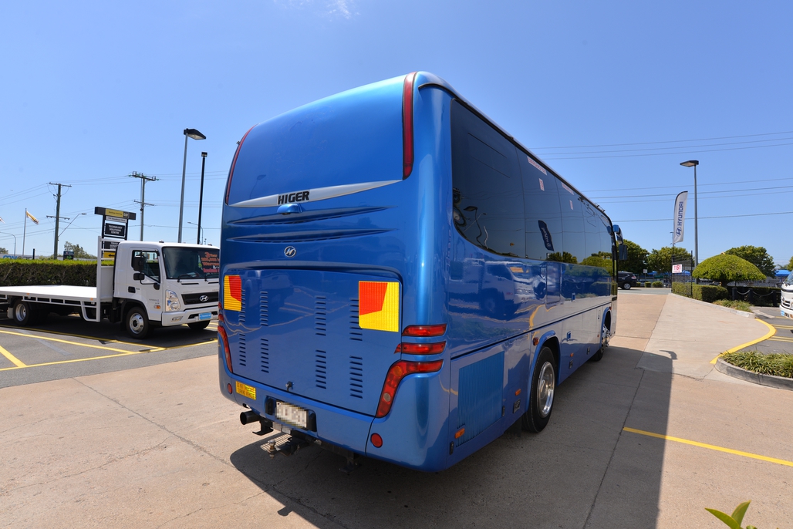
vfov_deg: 67.4
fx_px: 397
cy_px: 264
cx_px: 396
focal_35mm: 18
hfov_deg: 90.0
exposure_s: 1/200
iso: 100
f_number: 8
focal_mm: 18
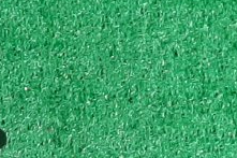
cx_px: -370
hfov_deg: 9.9
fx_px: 1158
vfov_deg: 7.4
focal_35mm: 176
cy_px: 344
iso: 147
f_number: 1.7
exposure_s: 1/50
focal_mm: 3.93
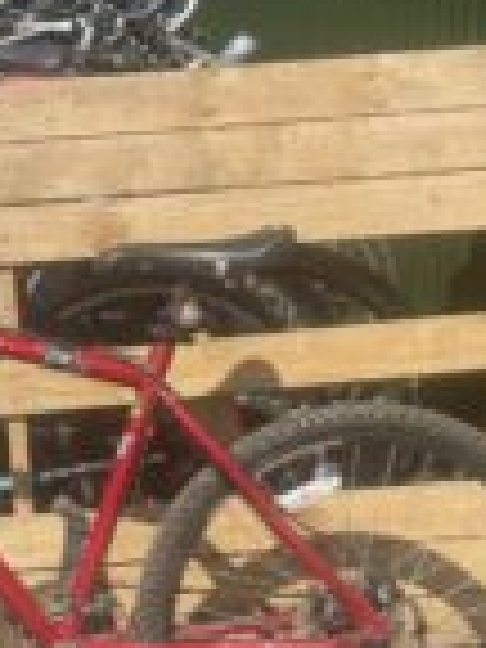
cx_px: 4
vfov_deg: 29.5
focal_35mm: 65
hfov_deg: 21.8
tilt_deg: -26.0
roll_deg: +1.1
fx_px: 1217
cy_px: 454
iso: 32
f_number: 1.6
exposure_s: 1/3040
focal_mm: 4.2
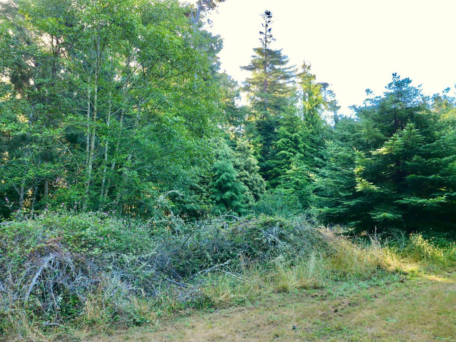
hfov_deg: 67.3
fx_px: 342
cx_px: 236
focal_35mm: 26
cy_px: 181
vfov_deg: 53.0
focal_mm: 10.9
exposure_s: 1/125
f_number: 3.5
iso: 200
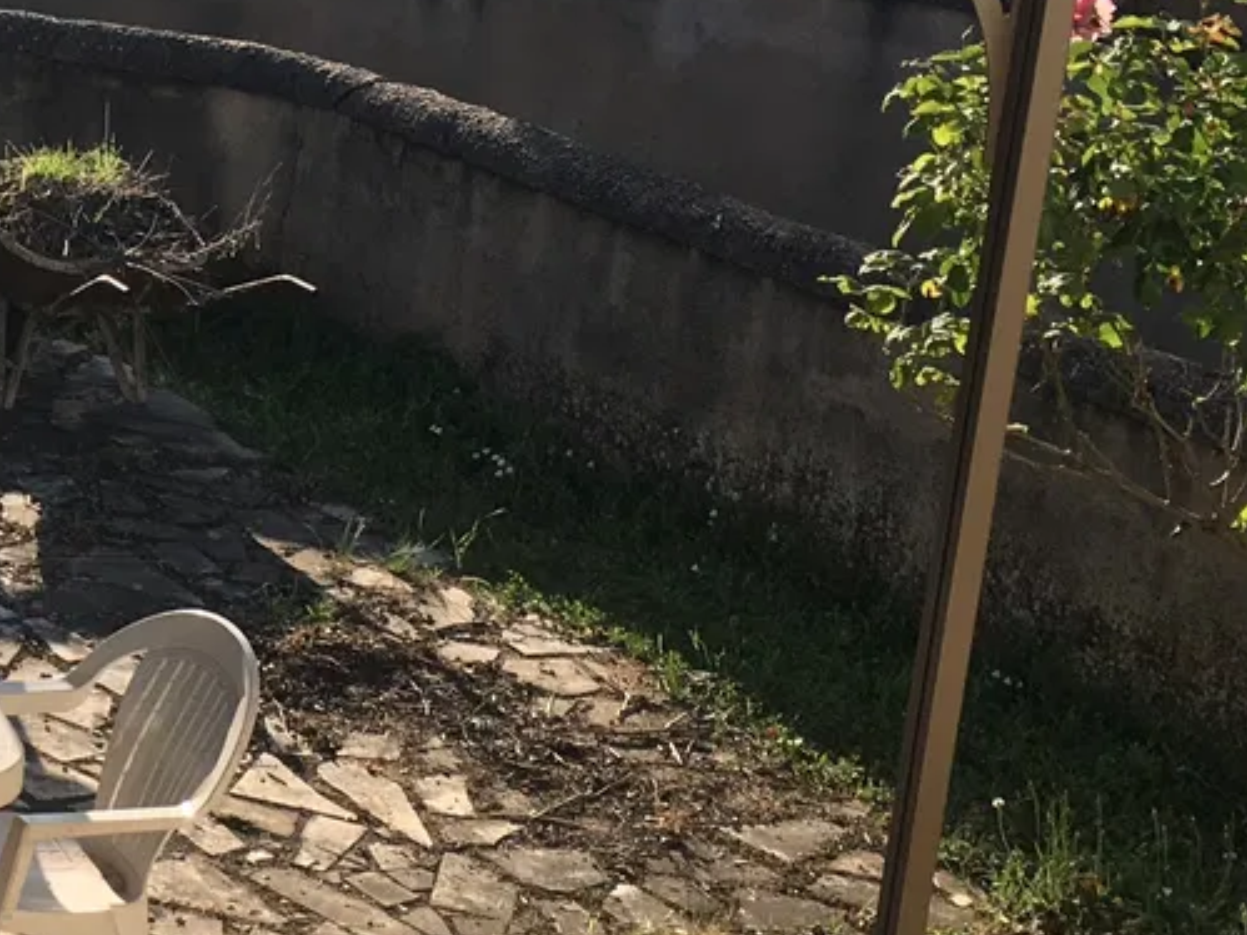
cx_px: -317
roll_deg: -3.5
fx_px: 3349
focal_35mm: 93
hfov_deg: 19.6
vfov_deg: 15.9
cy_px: 442
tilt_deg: -14.8
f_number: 2.2
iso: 25
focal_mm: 4.15
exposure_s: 1/769
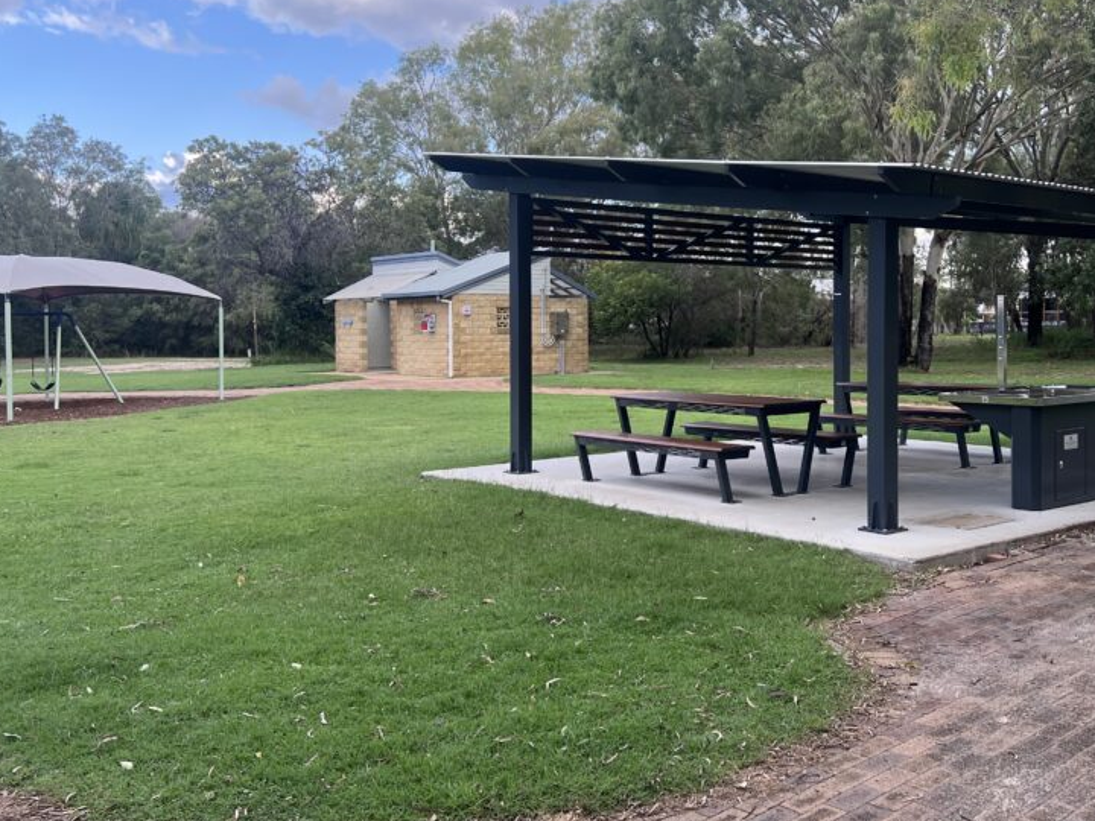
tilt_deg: +1.0
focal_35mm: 37
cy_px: 345
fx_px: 1170
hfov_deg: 49.4
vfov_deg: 38.6
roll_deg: +2.0
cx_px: 719
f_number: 1.5
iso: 50
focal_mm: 5.7
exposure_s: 1/526
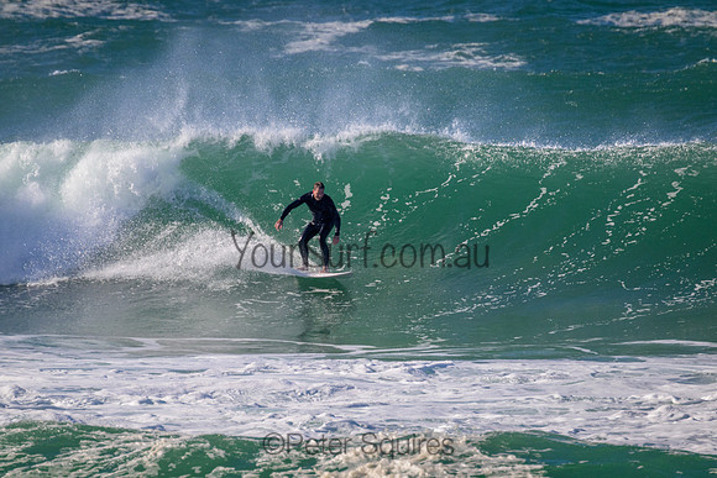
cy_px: 239
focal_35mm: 800
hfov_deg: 2.6
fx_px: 15936
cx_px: 358
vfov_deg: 1.7
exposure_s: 1/2000
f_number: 11
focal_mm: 800
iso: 1400
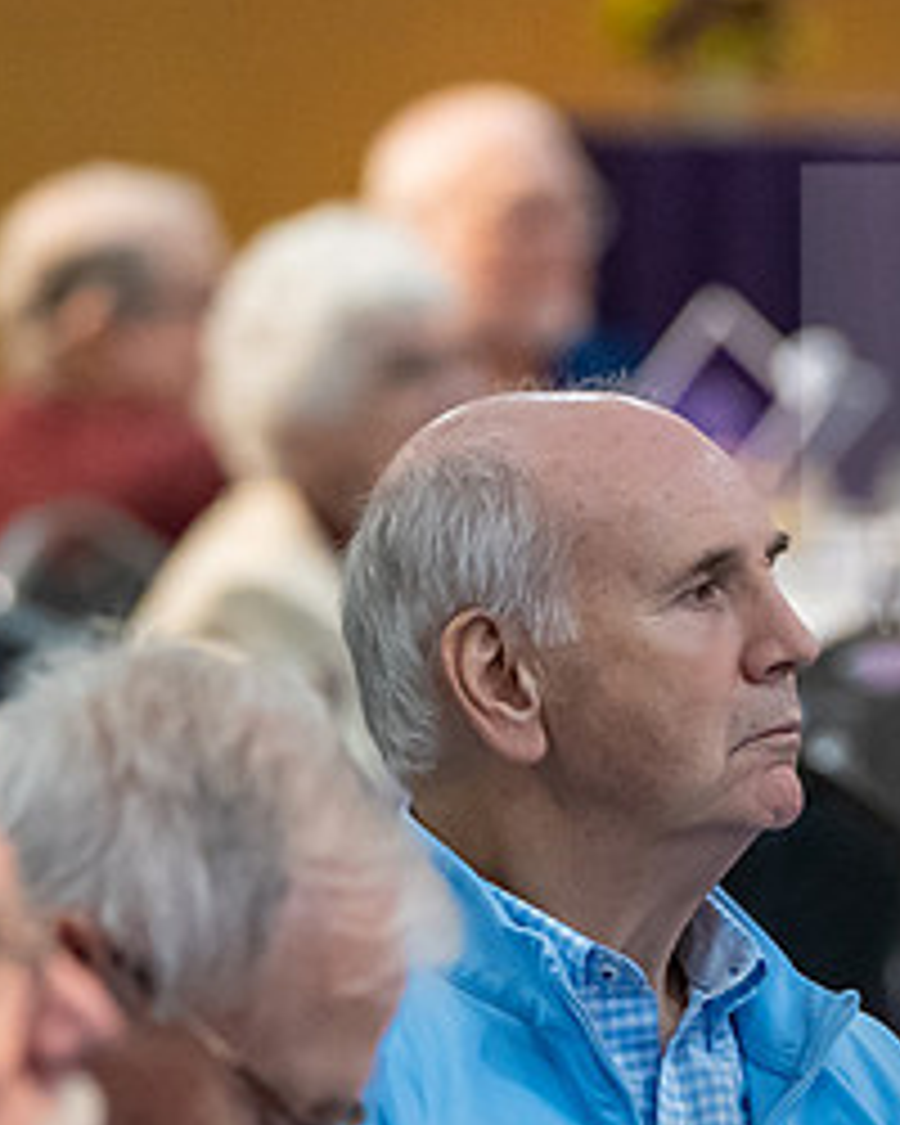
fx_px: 14217
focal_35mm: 427
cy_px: 738
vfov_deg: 4.5
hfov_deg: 3.6
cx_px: 687
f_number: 2.8
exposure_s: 1/400
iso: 5000
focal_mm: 144
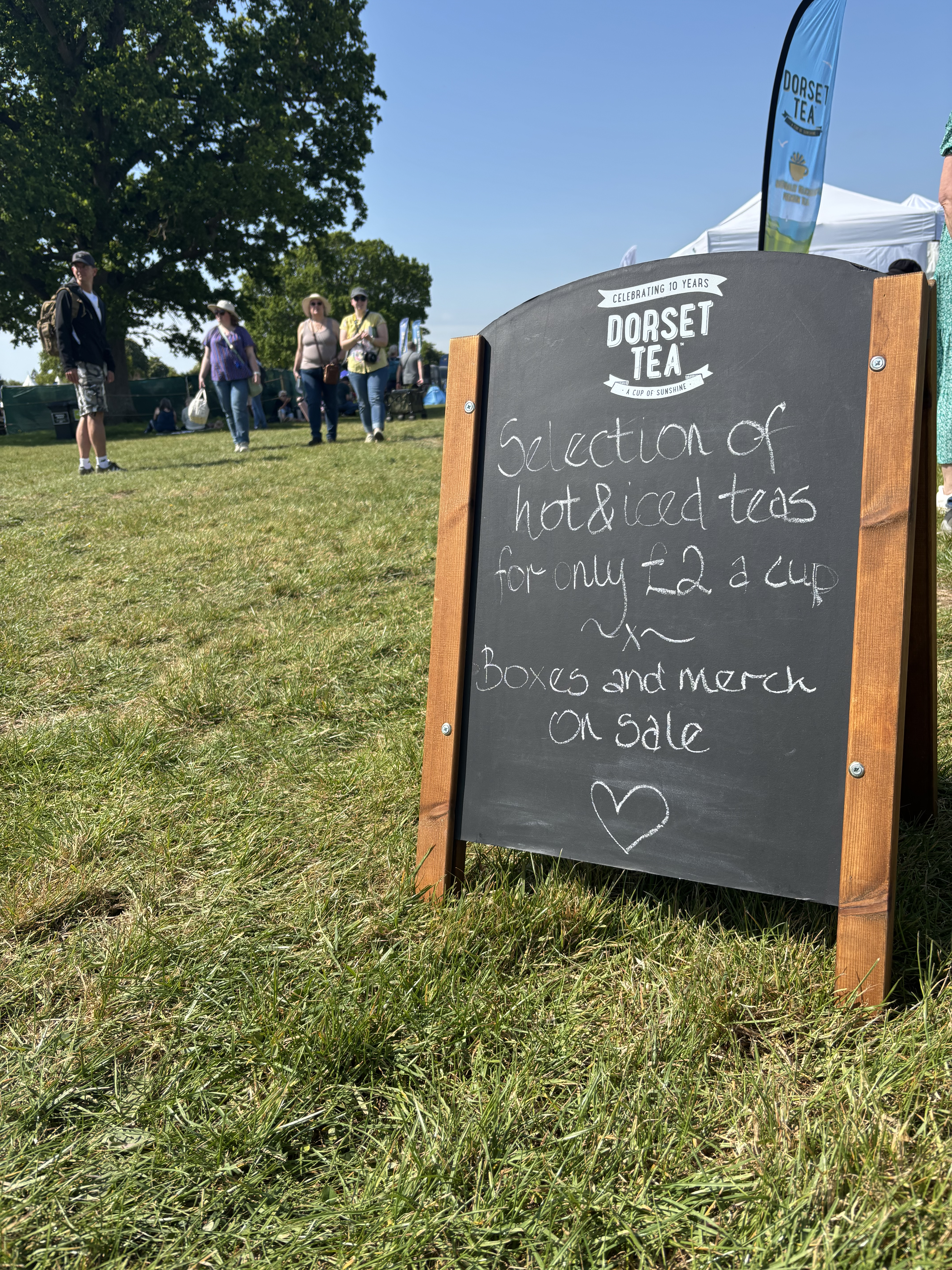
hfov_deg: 53.1
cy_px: 635
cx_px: 476
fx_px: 953
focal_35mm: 26
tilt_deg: -14.8
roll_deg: +3.5
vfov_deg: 67.3
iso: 50
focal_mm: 5.96
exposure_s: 1/2398
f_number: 1.6
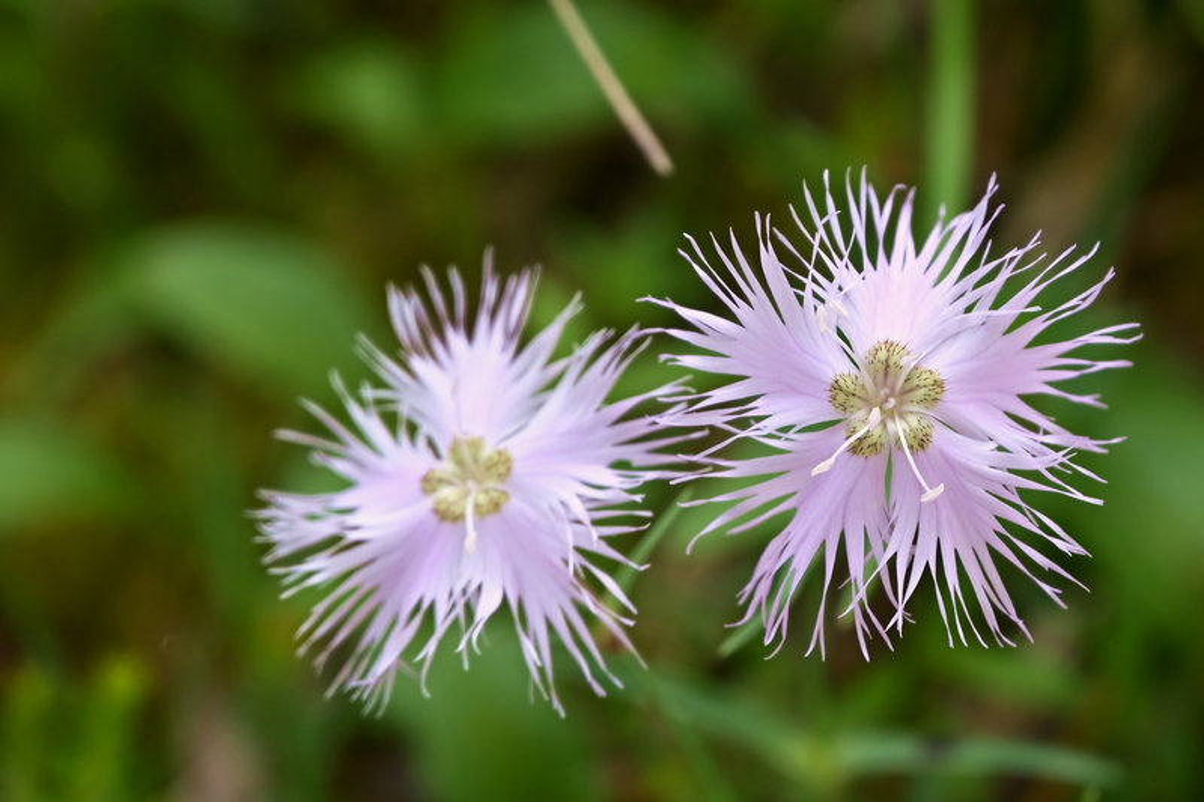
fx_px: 6687
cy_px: 401
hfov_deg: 10.3
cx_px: 602
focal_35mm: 200
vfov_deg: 6.9
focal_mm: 200
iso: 200
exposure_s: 1/100
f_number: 7.1
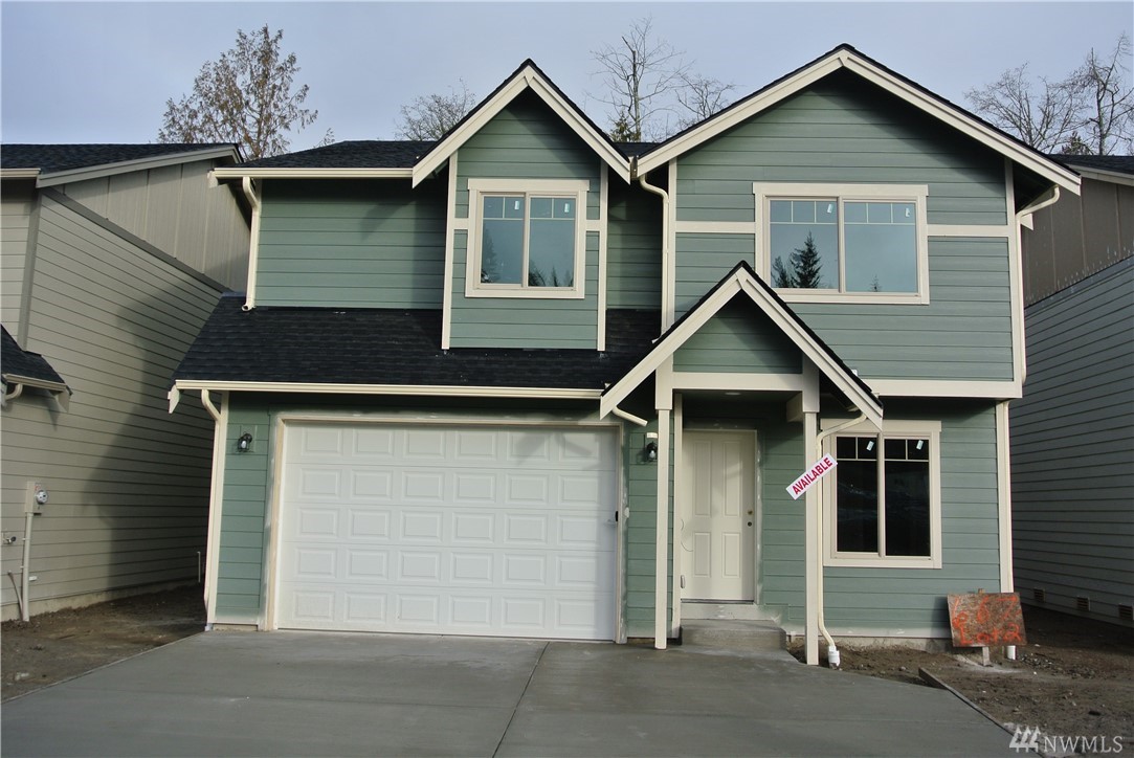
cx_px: 567
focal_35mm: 34
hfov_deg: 55.8
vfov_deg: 39.0
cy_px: 379
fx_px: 1072
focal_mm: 12.7
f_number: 4.5
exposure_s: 1/400
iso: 100
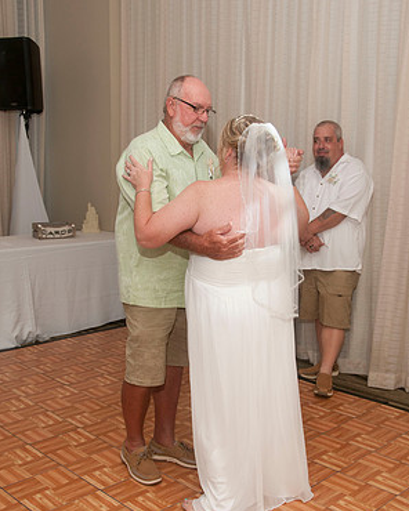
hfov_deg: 36.5
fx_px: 620
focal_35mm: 41
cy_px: 298
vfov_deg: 44.6
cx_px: 205
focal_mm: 24
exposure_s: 1/250
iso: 400
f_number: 5.6
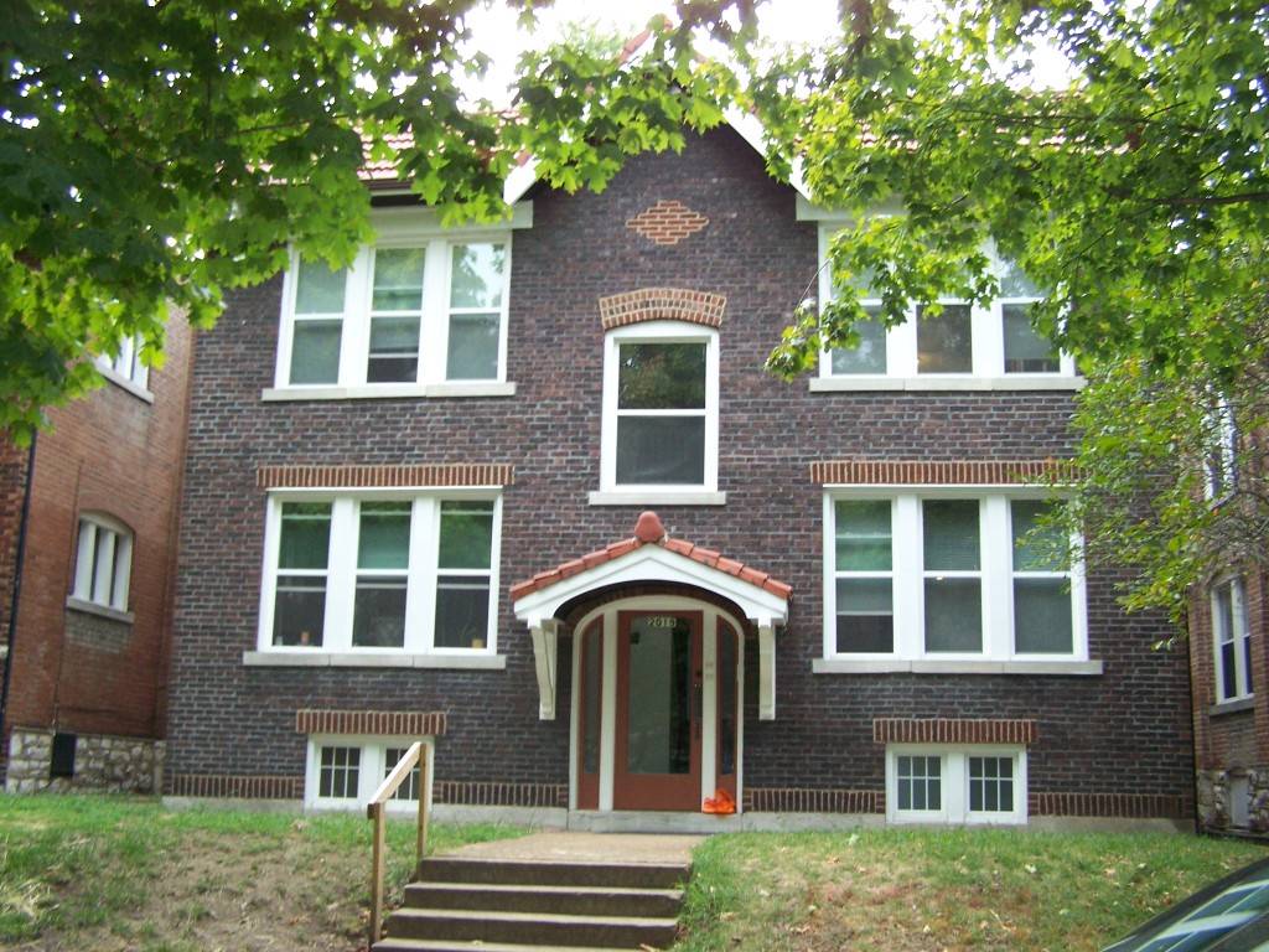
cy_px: 476
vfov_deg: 37.7
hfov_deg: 49.0
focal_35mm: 38
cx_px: 634
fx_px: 1393
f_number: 2.8
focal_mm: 6.3
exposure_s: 1/80
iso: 160
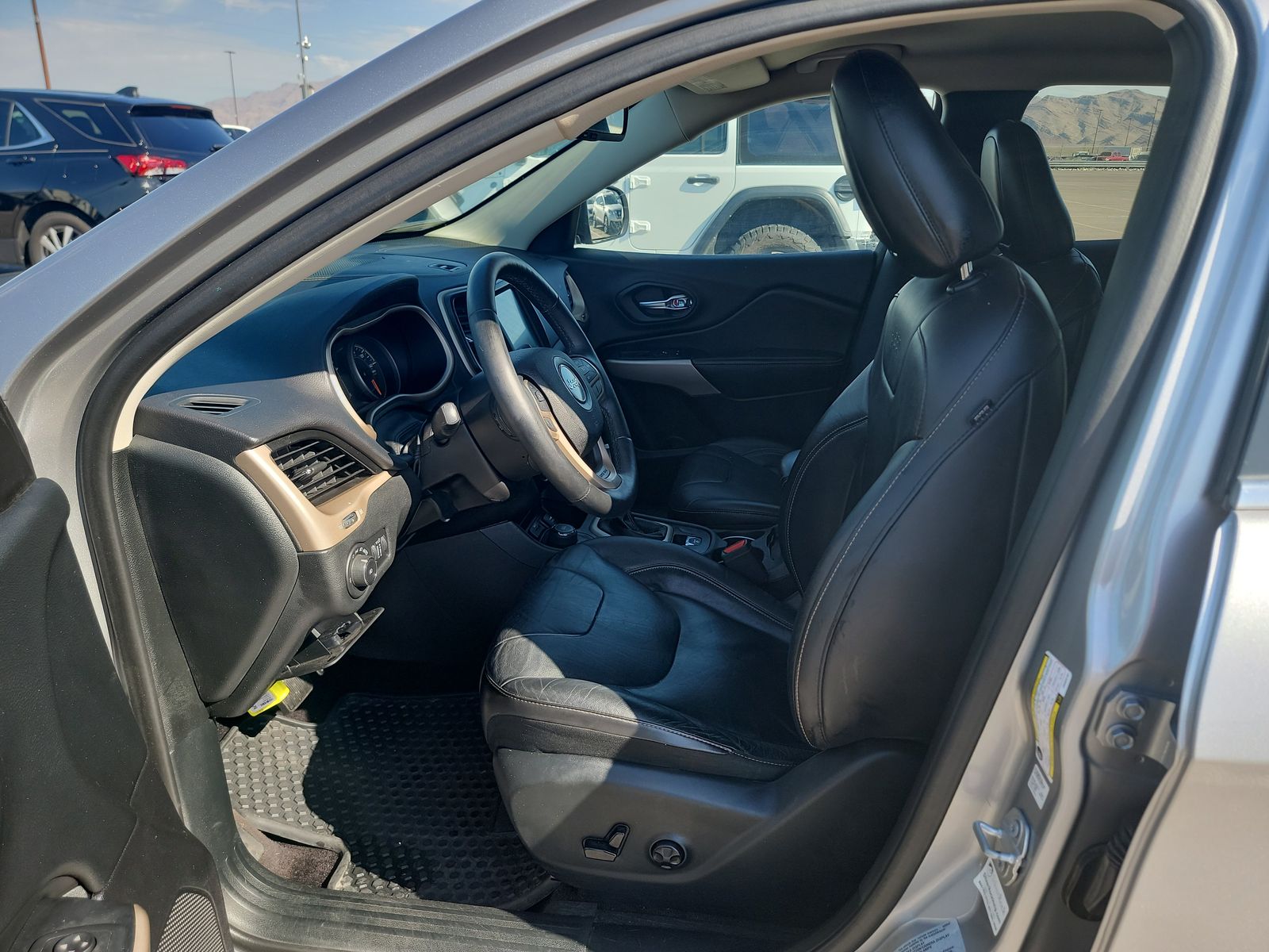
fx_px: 880
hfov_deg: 71.6
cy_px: 476
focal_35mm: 24
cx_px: 634
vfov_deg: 56.8
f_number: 1.8
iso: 50
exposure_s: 1/146
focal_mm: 6.7
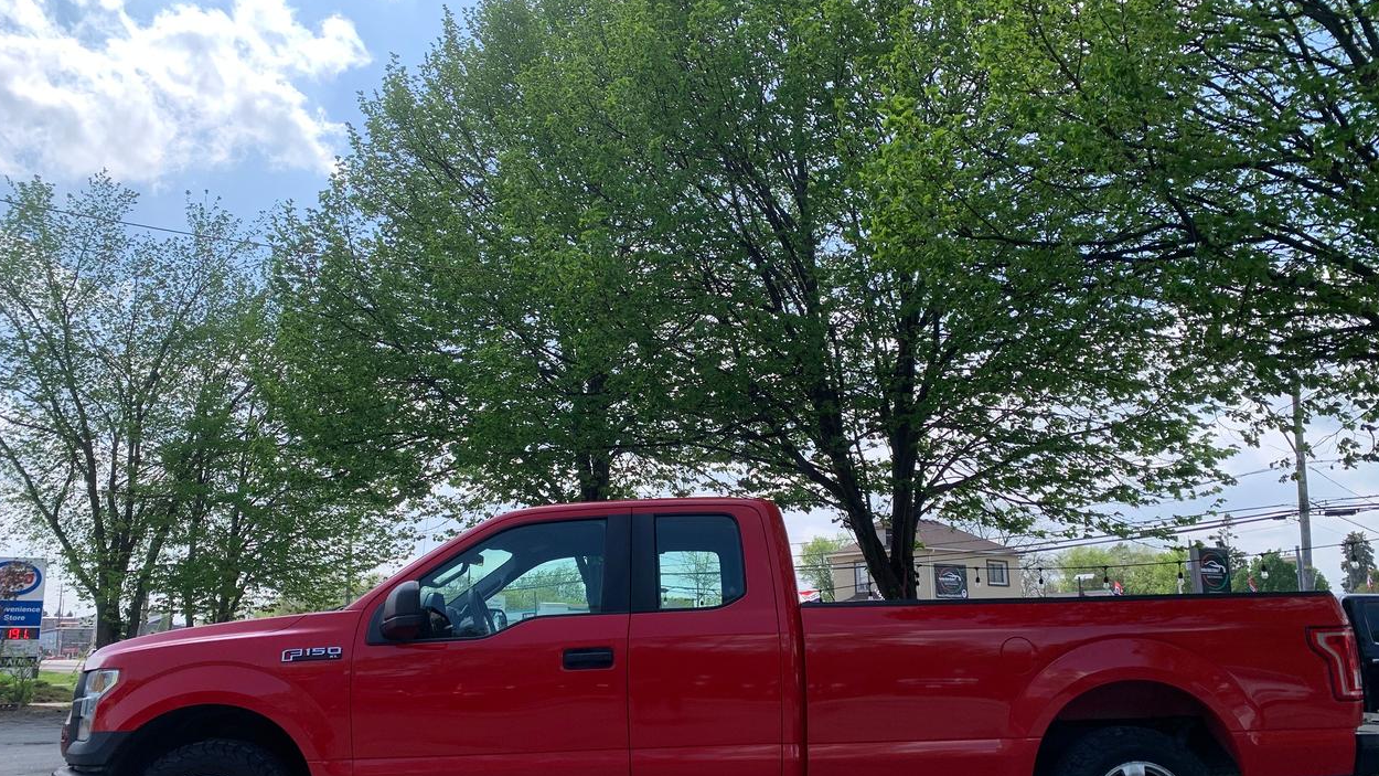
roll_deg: -0.5
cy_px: 445
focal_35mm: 29
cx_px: 696
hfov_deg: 66.1
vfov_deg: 40.1
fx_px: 1060
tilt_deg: +10.8
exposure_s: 1/1176
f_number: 1.8
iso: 25
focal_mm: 4.25
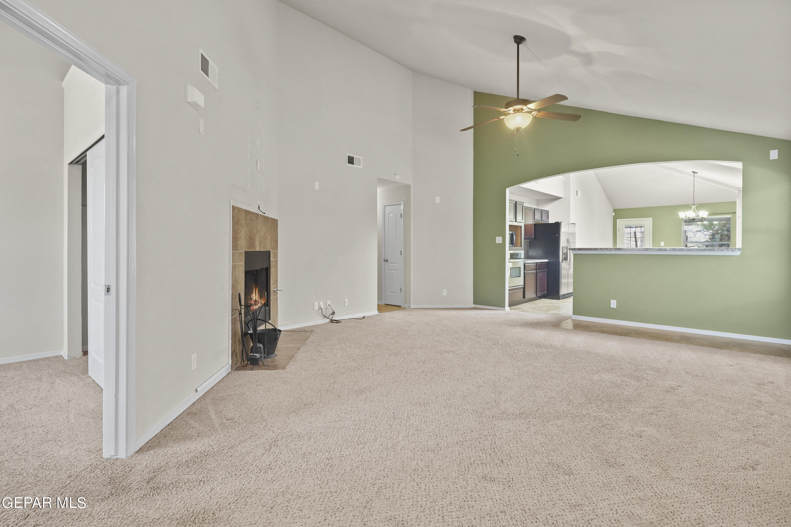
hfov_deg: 93.3
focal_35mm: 17
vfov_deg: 70.4
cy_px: 264
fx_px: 373
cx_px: 396
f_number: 8
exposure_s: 1/2.5
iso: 640
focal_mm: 17
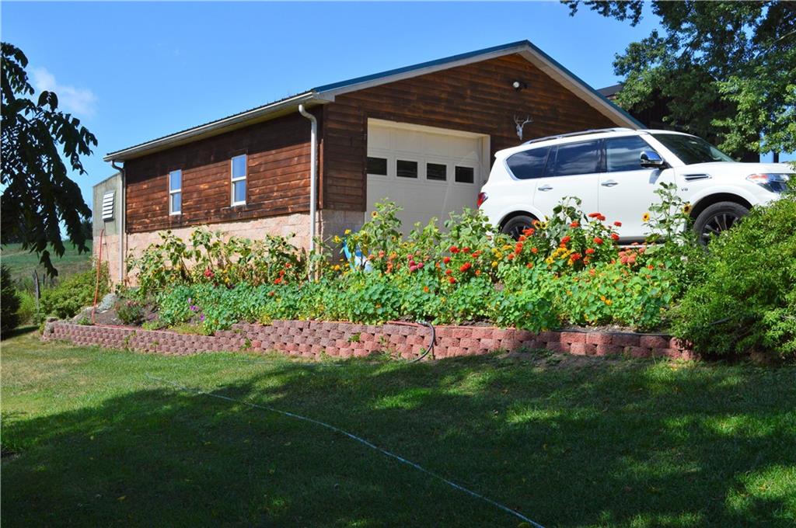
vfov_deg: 34.1
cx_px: 398
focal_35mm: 39
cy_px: 264
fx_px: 861
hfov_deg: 49.6
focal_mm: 26
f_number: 11
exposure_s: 1/400
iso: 400
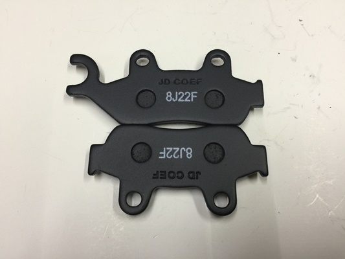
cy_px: 130
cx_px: 172
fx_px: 289
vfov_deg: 48.2
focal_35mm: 29
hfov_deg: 61.6
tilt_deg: -73.5
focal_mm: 4.15
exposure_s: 1/17
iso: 80
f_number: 2.2
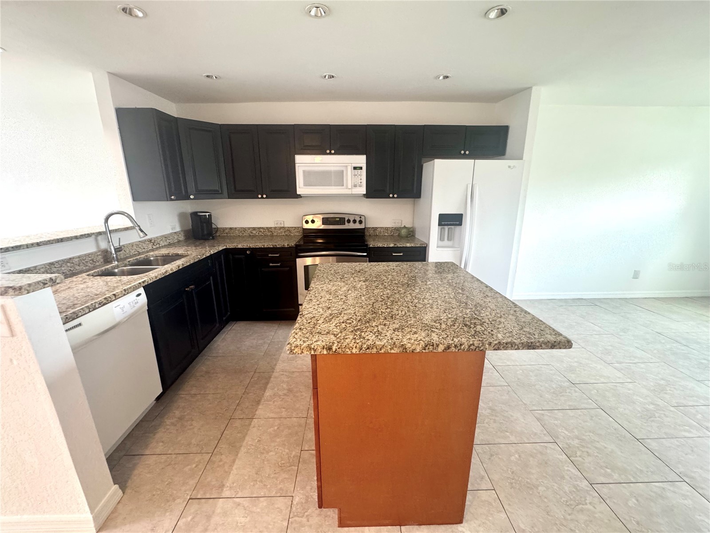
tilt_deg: -15.9
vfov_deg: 85.7
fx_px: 287
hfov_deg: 102.1
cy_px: 266
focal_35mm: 14
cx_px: 355
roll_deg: -0.7
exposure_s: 1/60
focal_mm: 2.22
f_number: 2.2
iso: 250
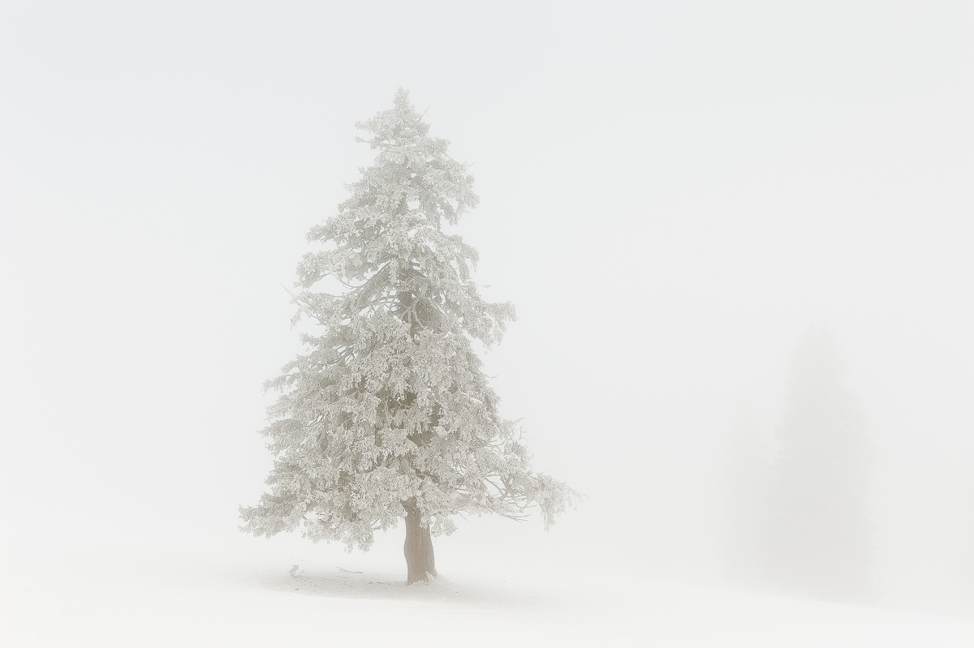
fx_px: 865
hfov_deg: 58.7
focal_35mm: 32
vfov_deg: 41.1
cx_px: 487
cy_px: 324
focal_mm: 32
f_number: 9
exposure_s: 1/125
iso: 200
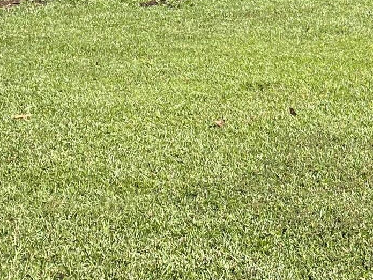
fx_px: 1207
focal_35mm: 112
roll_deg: +0.1
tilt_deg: +3.0
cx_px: 565
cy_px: -231
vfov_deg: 12.1
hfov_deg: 16.0
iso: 32
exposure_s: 1/1653
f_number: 1.8
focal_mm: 4.25
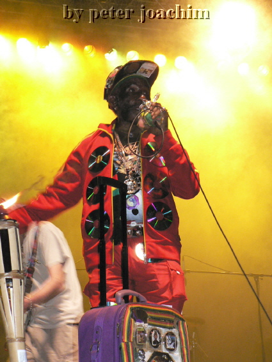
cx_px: 136
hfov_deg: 14.6
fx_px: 1059
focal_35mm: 101
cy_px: 181
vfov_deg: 19.5
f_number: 3.2
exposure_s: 1/60
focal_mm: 17.3
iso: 400
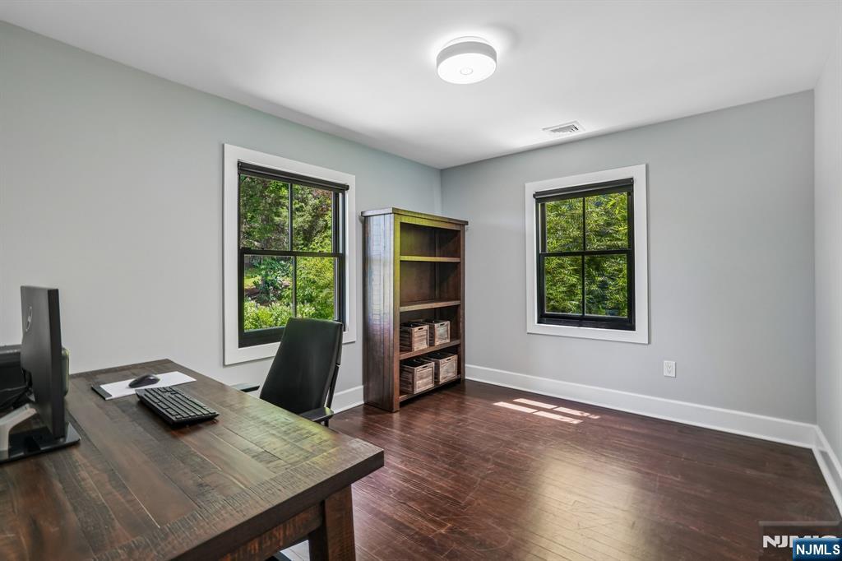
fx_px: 374
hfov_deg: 96.8
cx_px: 421
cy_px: 280
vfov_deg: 73.7
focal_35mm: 16
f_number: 8
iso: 400
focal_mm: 16
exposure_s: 1/15
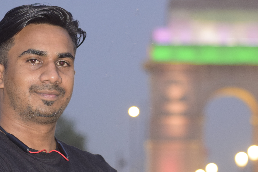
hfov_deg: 6.4
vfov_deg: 4.3
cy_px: 154
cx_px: 121
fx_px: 2314
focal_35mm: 323
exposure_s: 1/15
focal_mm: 98
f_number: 4.8
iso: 800
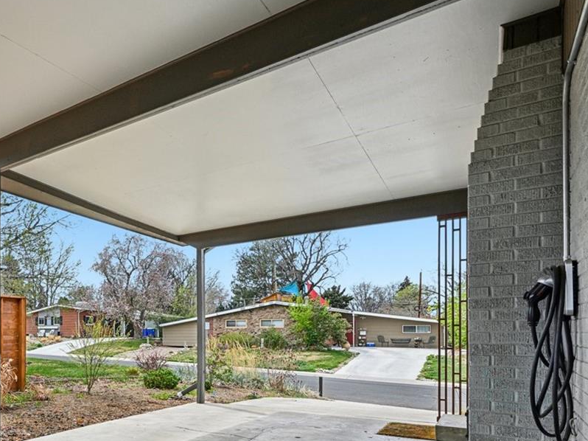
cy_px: 324
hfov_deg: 54.8
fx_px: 458
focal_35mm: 27
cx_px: 36
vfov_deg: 49.5
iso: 64
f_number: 11
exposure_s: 1/30
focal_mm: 14
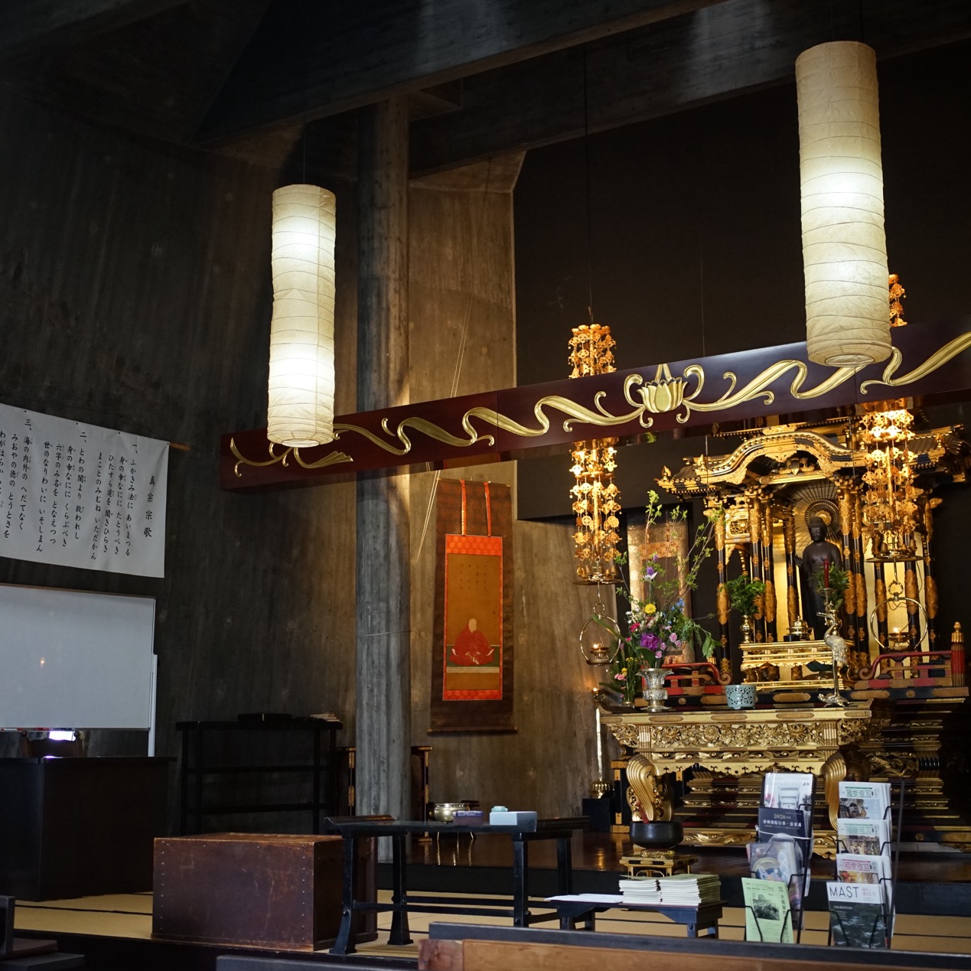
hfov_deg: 37.5
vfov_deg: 37.6
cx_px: 467
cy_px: 484
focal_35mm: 45
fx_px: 1428
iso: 2500
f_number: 2.8
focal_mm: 35
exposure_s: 1/160
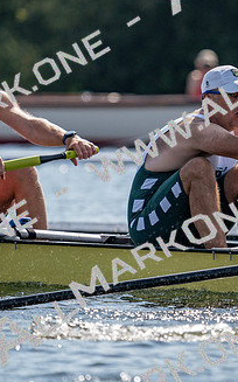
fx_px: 7513
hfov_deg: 1.8
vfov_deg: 2.9
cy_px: 186
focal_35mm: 723
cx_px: 232
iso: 200
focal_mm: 400
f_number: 6.3
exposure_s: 1/1600
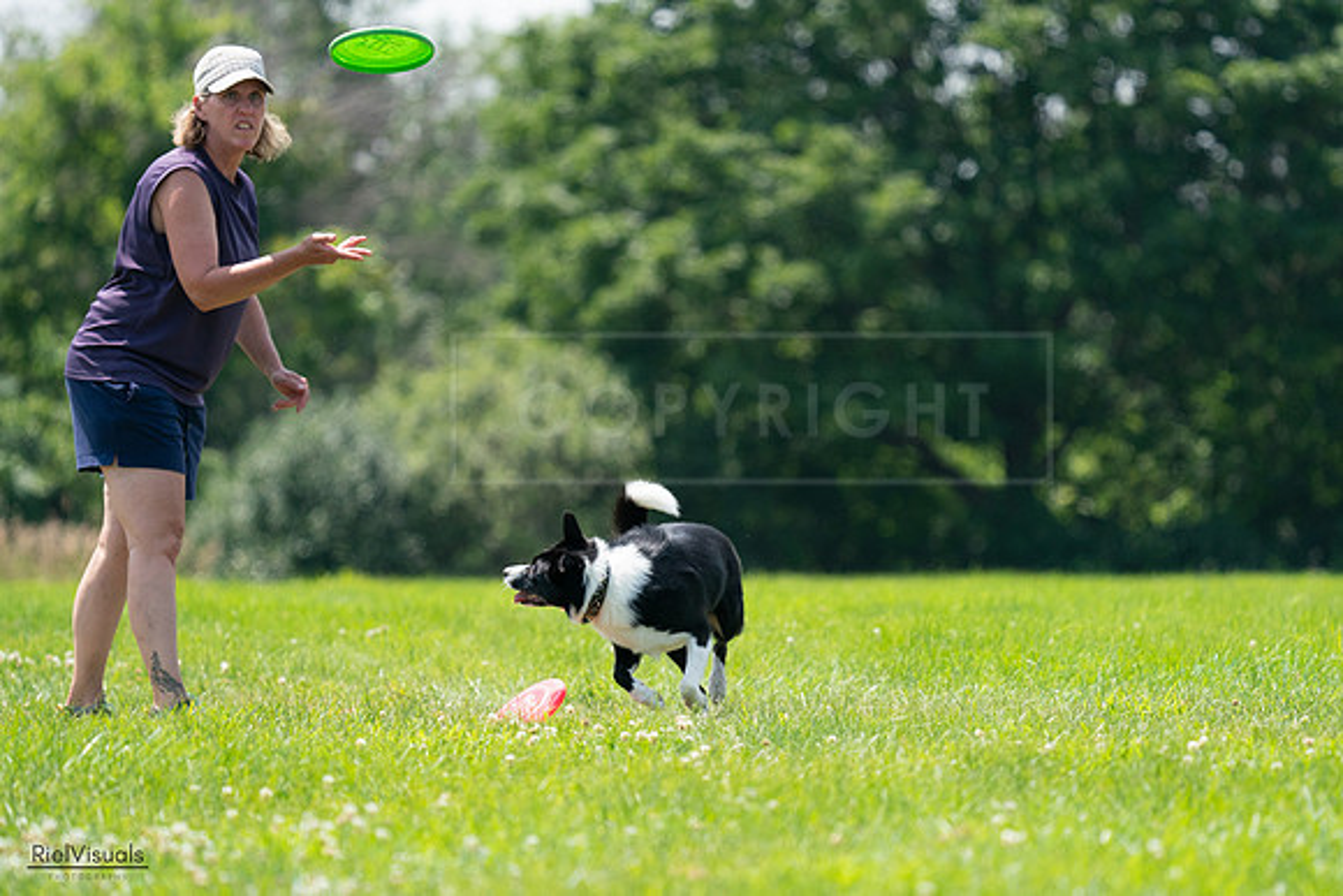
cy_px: 448
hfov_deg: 5.8
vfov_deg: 3.9
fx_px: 13171
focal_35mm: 353
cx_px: 672
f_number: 6.3
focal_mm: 353
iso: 1600
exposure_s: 1/3200
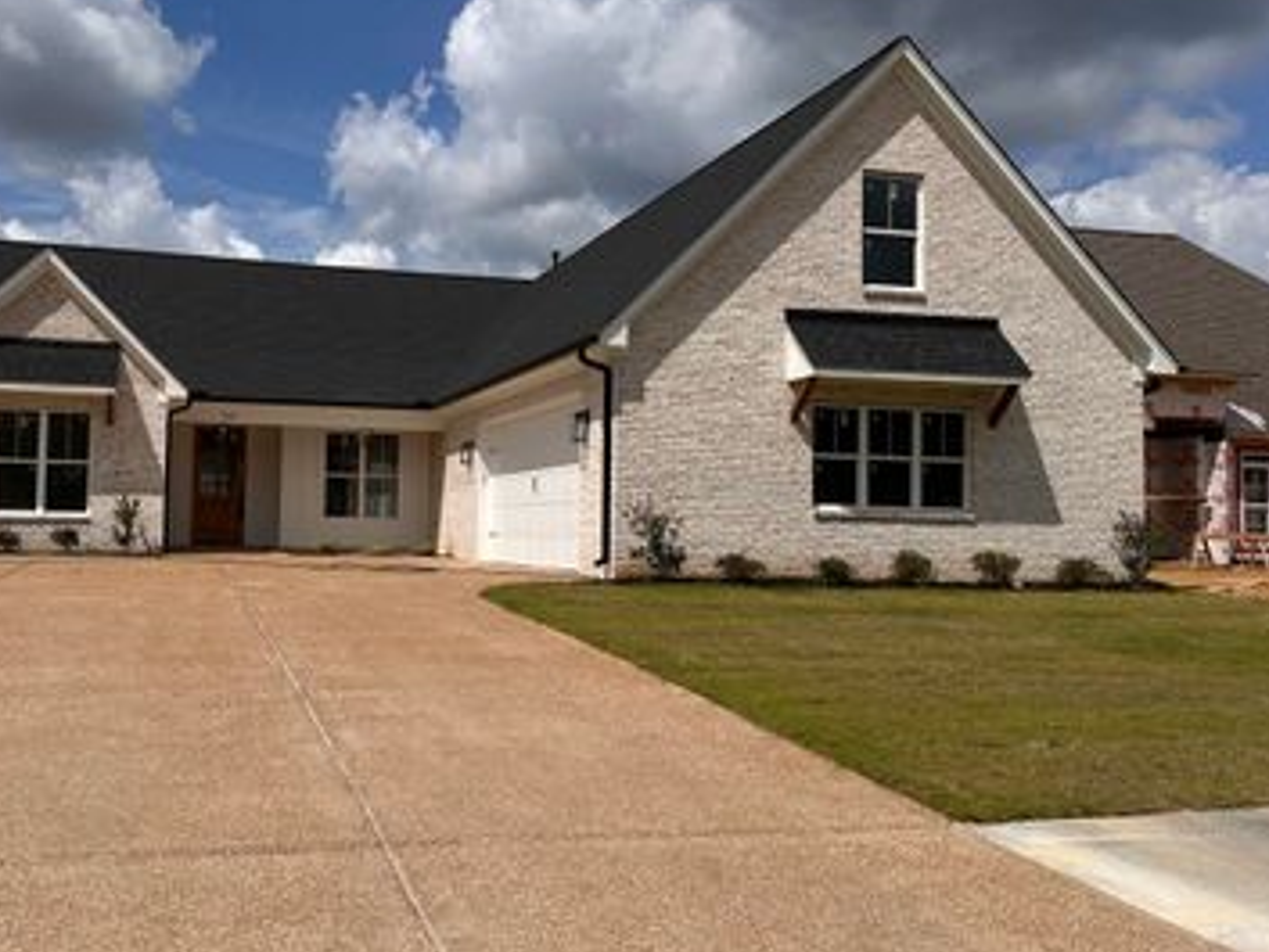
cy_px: 447
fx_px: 1247
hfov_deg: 53.3
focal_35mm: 34
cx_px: 467
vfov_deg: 41.8
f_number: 1.78
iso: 80
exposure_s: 1/10753
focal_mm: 6.86
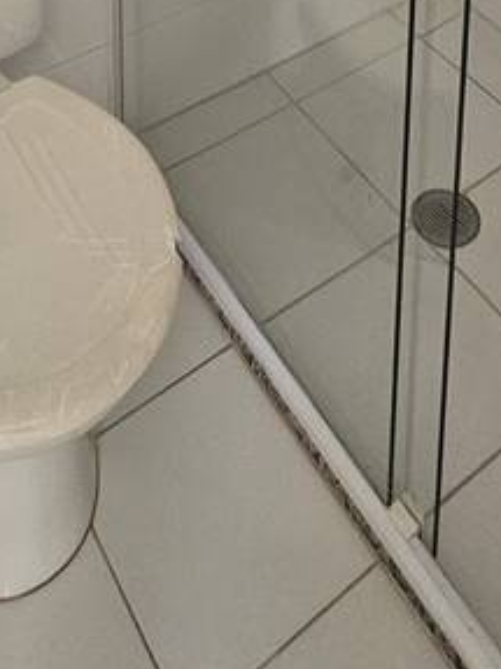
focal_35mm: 49
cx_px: 249
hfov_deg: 29.7
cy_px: -473
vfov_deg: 23.8
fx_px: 946
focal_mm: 2.2
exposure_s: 1/100
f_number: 2.2
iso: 200
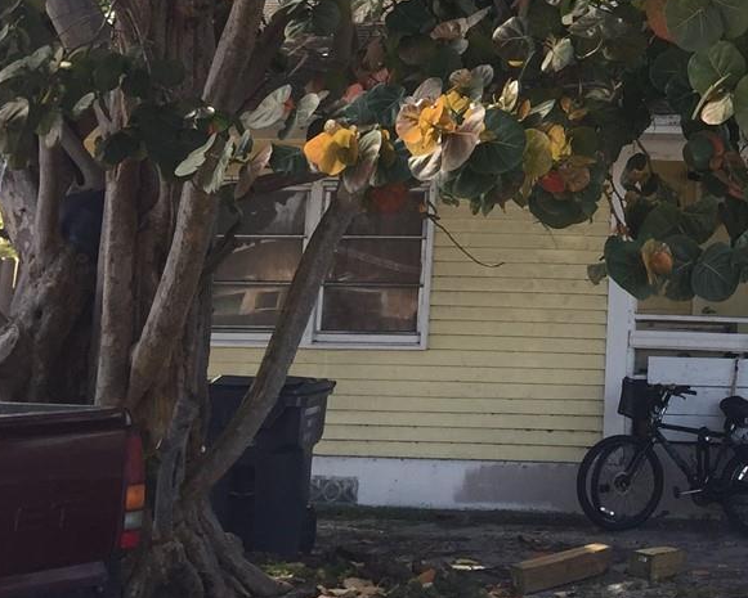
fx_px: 1727
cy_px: -24
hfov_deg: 23.5
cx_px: 729
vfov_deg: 19.0
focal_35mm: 78
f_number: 2.2
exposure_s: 1/341
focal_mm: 4.15
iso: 32
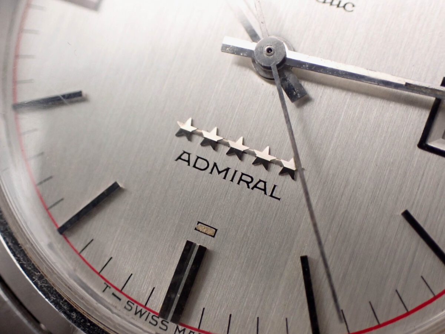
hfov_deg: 29.0
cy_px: 167
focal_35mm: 67
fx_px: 861
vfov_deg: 21.9
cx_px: 222
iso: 800
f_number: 3.8
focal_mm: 11.88
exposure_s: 1/125
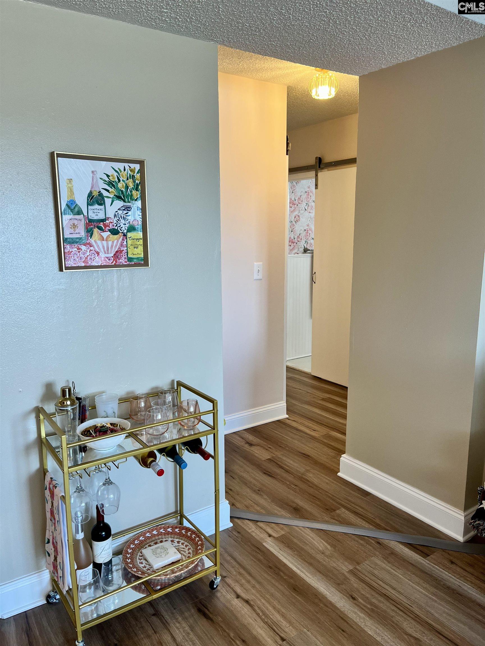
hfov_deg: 53.1
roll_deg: +1.1
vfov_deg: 67.3
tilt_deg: -10.4
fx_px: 486
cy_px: 323
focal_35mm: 26
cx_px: 242
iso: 80
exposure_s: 1/60
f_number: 1.6
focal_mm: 5.1
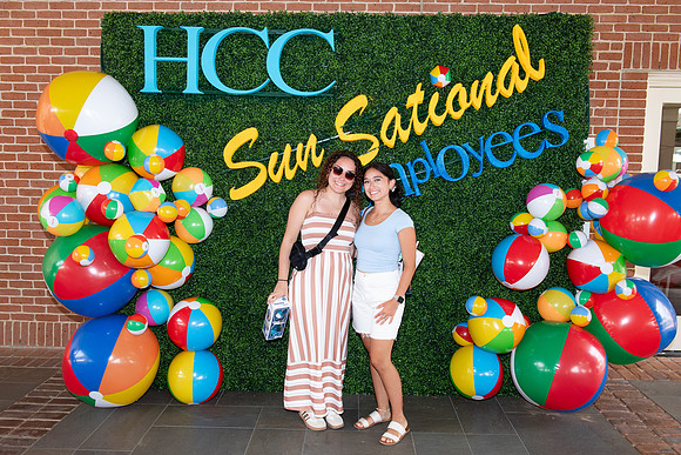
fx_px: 612
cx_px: 340
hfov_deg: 58.2
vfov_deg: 40.7
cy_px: 228
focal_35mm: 32
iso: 800
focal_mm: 32
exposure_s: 1/160
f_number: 7.1
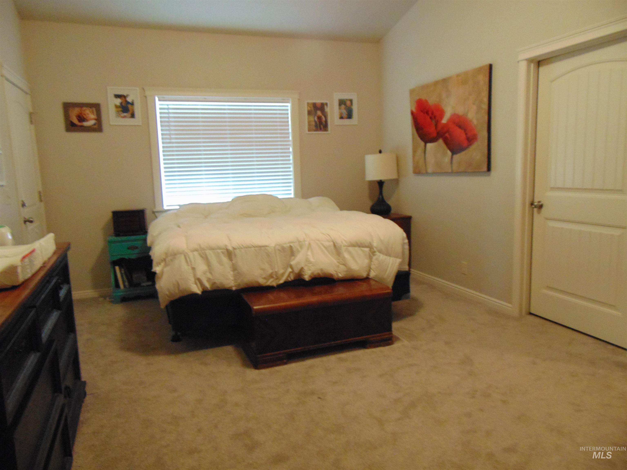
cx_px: 314
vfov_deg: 54.9
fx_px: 453
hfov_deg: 69.4
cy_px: 235
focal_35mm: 25
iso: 400
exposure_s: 1/15
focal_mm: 4.5
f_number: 3
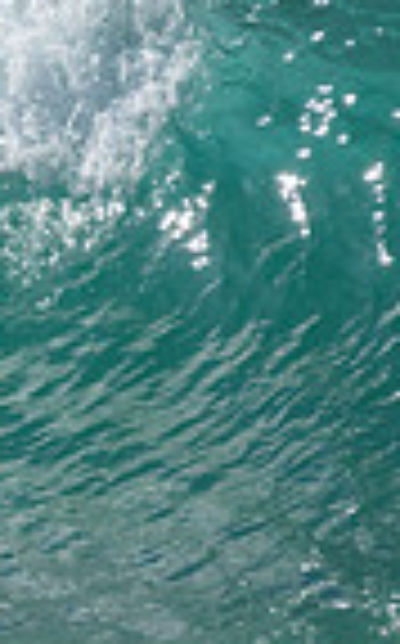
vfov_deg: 0.9
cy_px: 286
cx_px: -670
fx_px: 41918
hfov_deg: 0.5
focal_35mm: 2396
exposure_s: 1/1600
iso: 1400
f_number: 11
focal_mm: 580
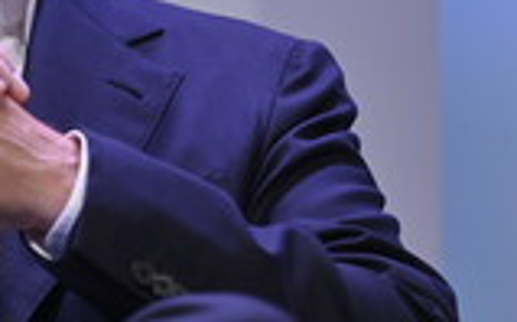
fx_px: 8149
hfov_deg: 3.6
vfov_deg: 2.3
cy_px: -23
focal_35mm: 579
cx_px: -115
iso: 500
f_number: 2.8
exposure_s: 1/400
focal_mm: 200
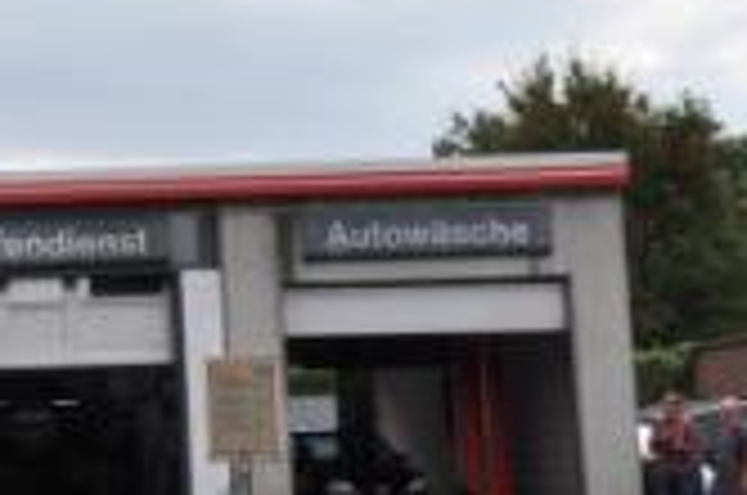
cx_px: -252
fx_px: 1678
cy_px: 243
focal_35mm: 81
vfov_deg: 16.8
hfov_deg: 22.2
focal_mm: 20
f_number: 9.5
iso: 200
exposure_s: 1/350
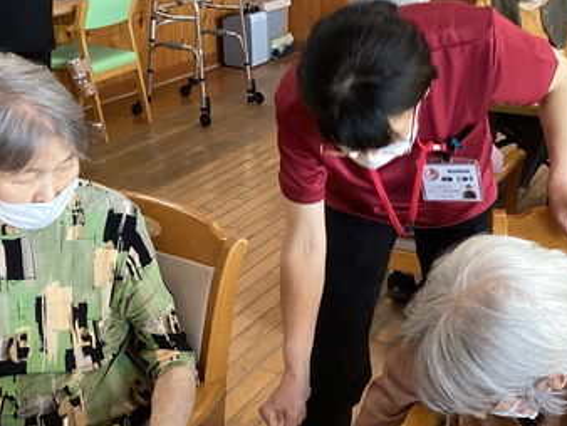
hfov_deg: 34.9
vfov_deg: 26.6
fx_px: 902
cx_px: 314
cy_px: 242
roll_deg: -1.7
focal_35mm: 55
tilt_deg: -24.1
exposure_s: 1/60
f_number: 2.4
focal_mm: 3.3
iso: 160
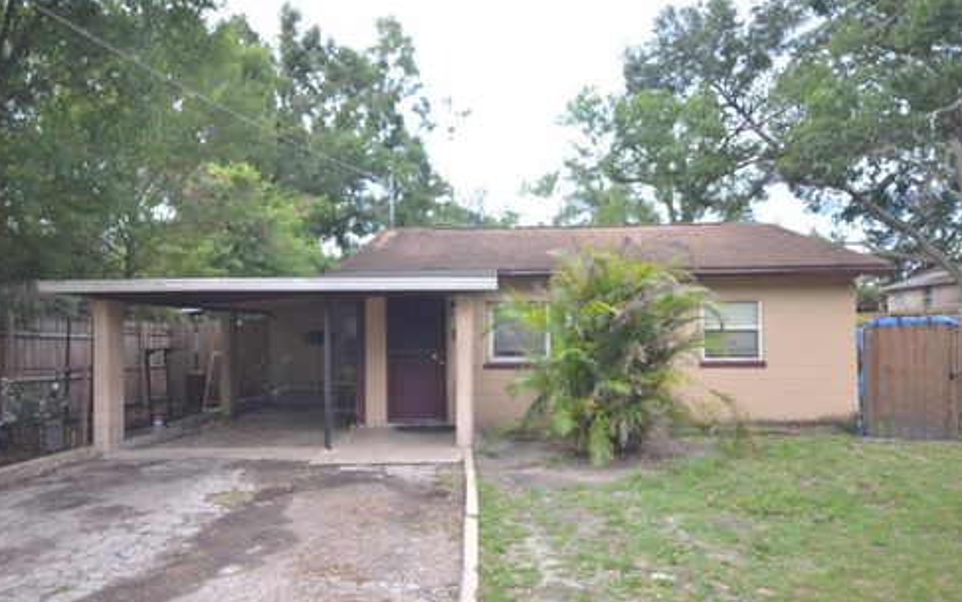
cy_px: 312
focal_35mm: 24
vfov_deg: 52.0
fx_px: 617
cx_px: 471
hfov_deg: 75.9
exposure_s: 1/640
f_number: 5
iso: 800
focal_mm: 15
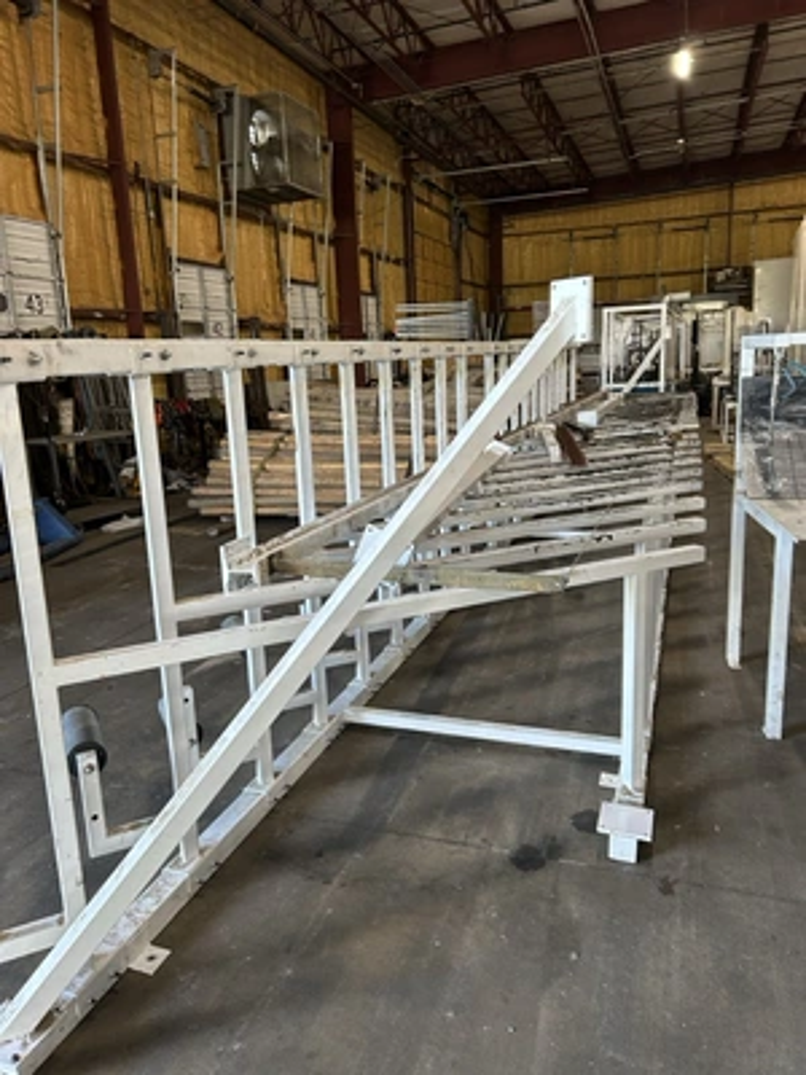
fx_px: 807
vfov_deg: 67.3
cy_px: 538
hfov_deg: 53.1
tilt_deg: -12.6
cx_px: 403
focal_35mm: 26
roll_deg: +2.6
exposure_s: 1/60
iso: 200
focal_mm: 5.7
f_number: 1.5
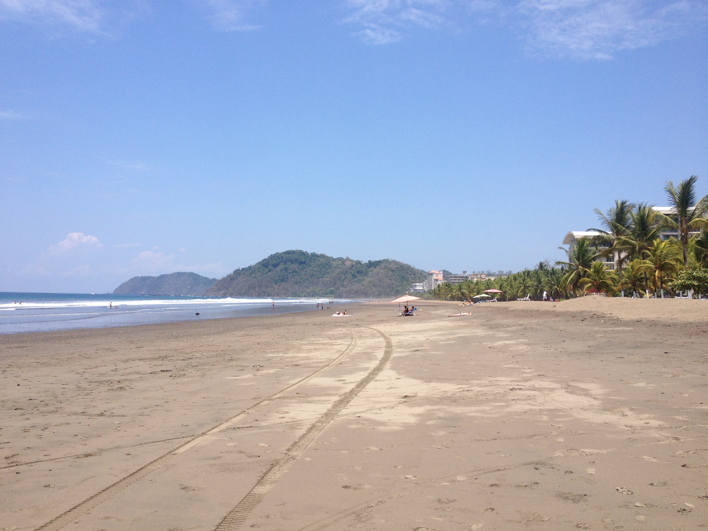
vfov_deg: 40.7
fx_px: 716
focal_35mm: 35
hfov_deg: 52.6
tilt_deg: +0.1
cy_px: 266
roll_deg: -1.0
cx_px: 354
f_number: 2.4
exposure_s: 1/2045
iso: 50
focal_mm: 4.28
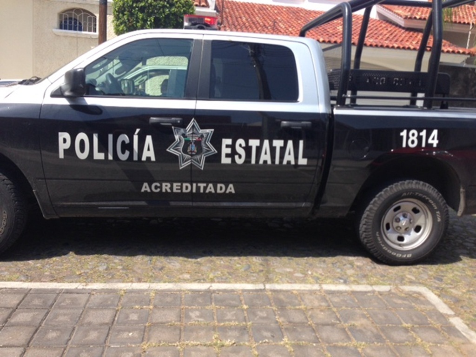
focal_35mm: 33
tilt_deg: -10.6
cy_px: 178
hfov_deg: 55.4
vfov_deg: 42.9
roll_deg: -4.1
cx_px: 238
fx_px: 454
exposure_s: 1/797
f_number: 2.4
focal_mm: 4.12
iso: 50
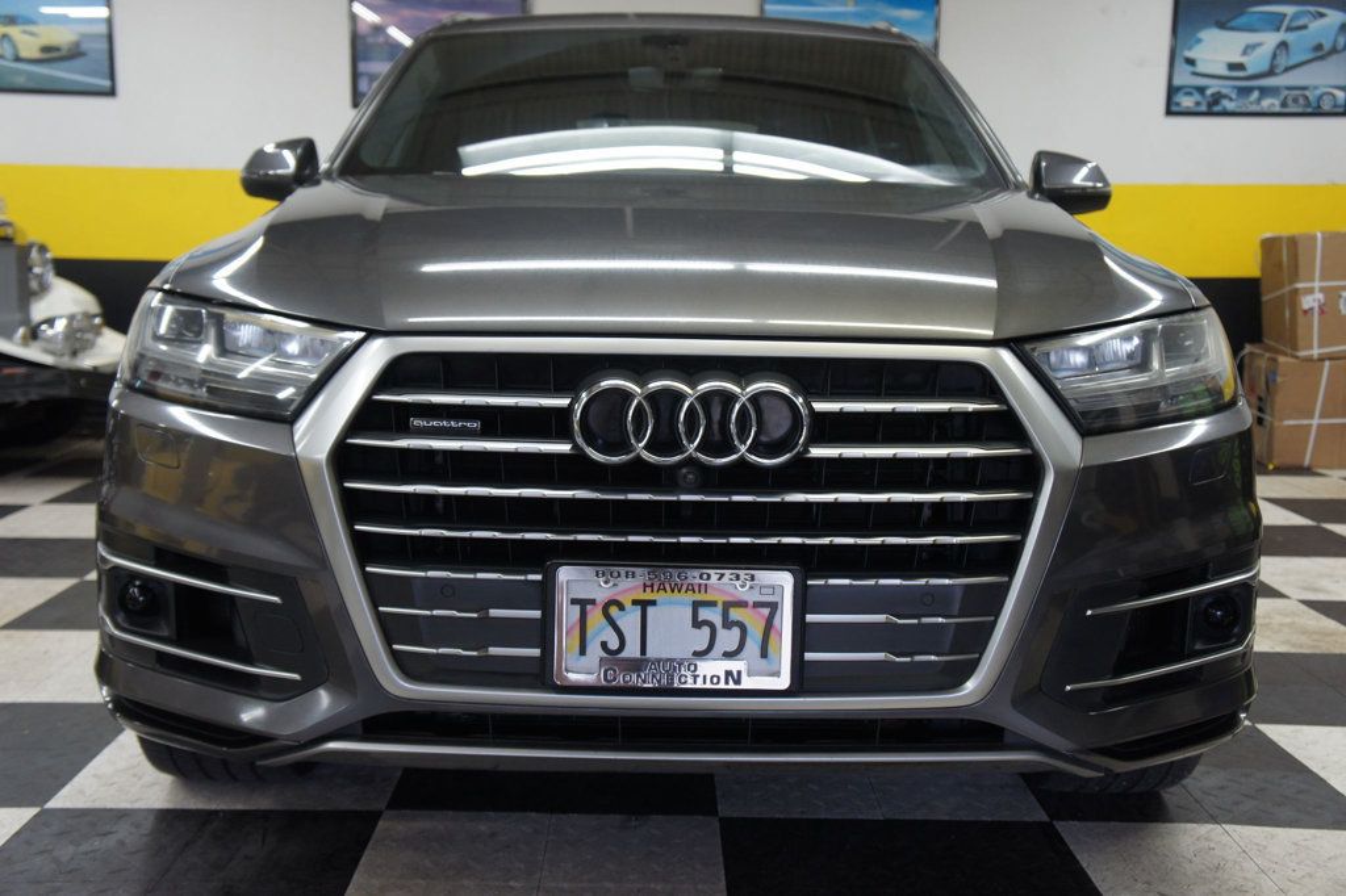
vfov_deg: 34.2
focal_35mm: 39
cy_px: 448
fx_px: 1458
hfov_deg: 49.6
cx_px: 673
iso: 400
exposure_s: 1/40
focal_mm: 26
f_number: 4
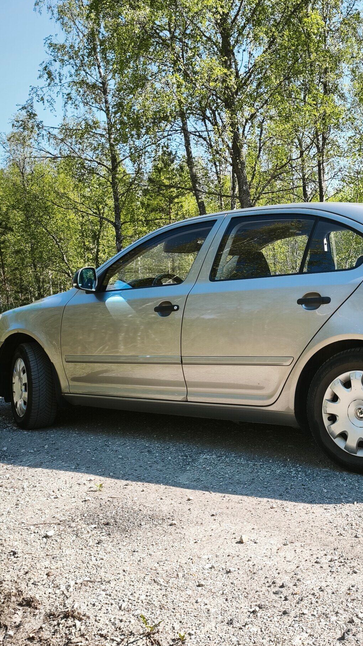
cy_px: 295
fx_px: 616
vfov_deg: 55.2
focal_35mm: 36
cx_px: 307
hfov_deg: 31.7
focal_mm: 6.45
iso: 50
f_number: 1.62
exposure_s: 1/859
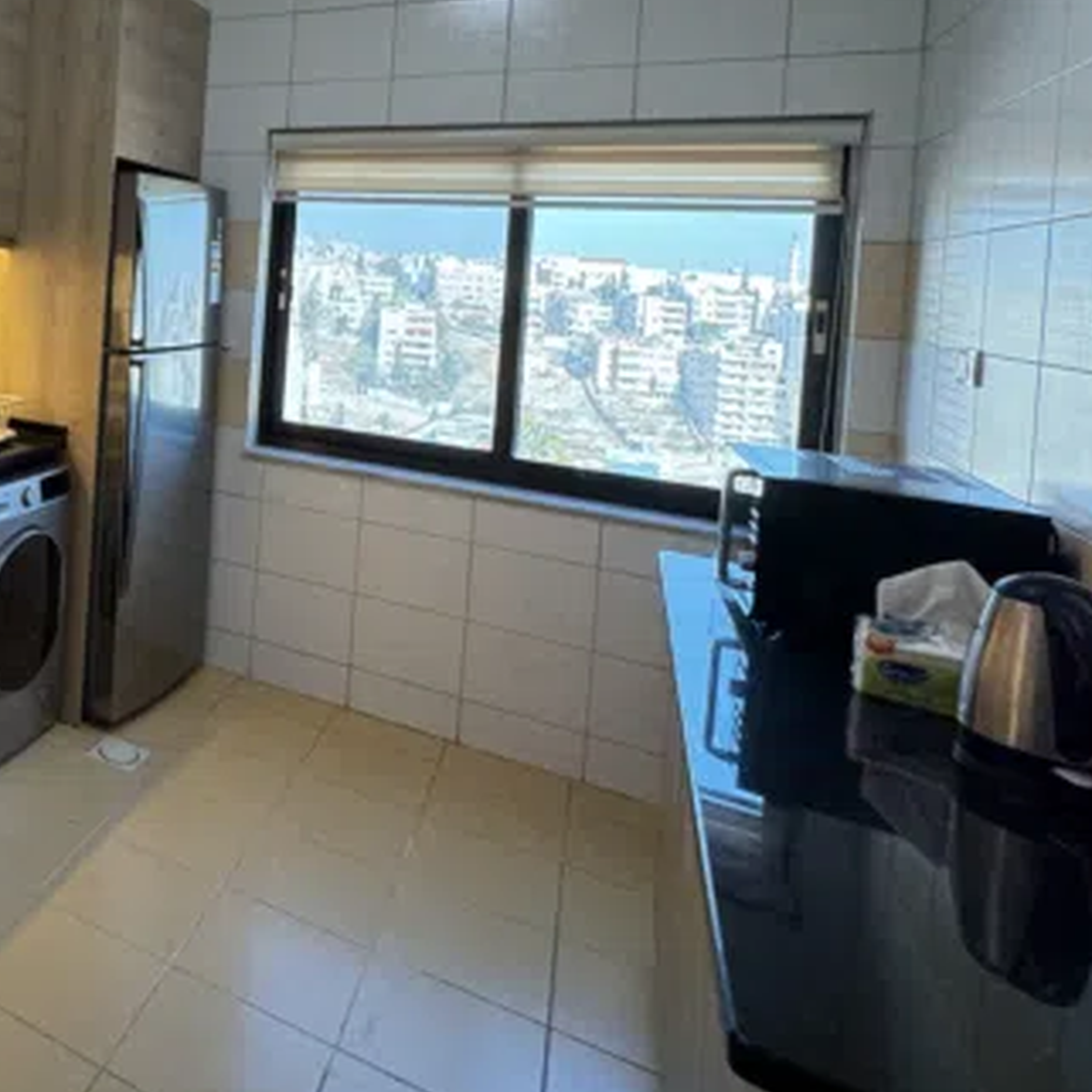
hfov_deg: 46.5
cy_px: 267
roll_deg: -4.0
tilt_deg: -0.7
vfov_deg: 56.1
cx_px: -61
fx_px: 964
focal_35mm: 27
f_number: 2.2
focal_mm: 2.22
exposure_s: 1/100
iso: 64
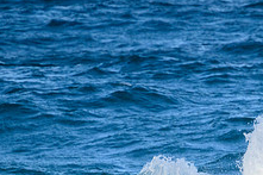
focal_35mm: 2104
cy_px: 216
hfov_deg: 1.0
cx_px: 265
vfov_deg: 0.7
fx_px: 15359
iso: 2000
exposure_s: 1/1600
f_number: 11
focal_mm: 800
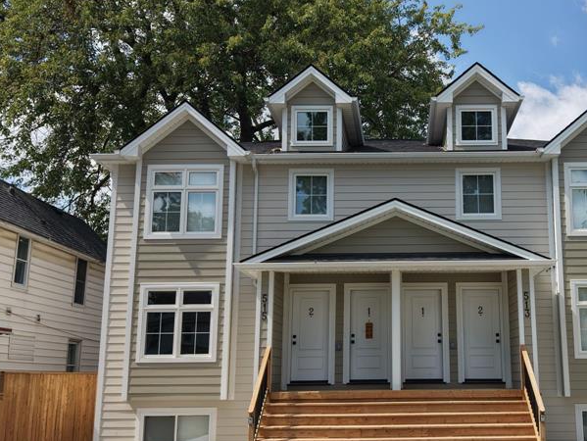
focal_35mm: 41
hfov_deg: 44.8
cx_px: 408
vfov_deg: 35.1
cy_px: 249
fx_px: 696
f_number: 1.8
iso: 200
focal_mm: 8.67
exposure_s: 1/160
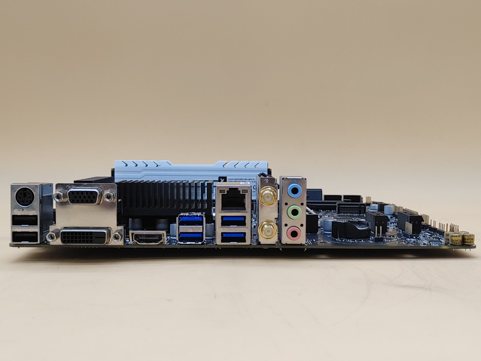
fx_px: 556
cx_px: 238
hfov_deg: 46.8
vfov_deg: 36.0
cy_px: 180
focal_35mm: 40
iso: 50
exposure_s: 1/152
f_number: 1.8
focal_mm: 4.36
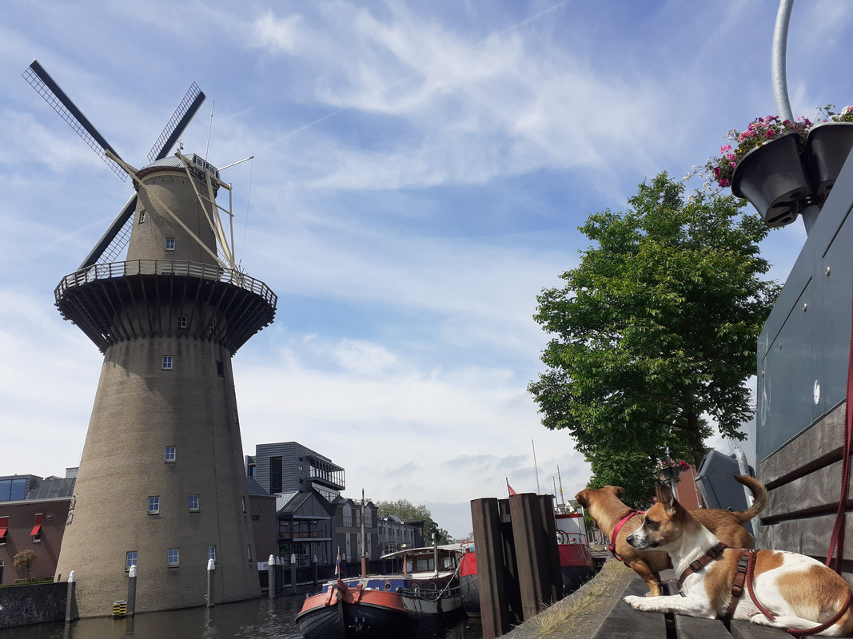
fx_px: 665
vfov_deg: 51.3
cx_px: 426
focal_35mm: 27
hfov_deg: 65.3
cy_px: 320
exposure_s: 1/2558
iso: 40
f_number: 1.9
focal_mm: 3.6
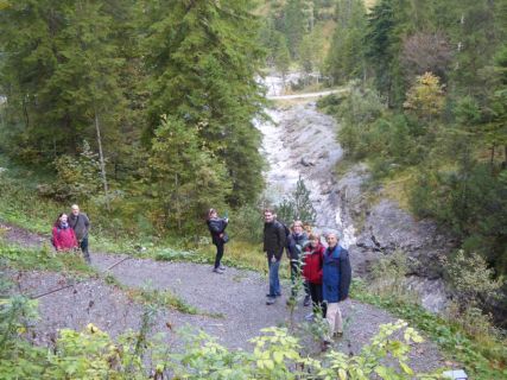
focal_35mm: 39
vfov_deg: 36.8
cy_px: 190
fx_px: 571
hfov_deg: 47.9
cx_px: 254
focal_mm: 6.7
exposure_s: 1/125
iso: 400
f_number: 3.7
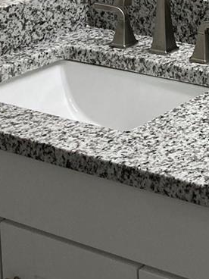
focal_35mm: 117
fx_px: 942
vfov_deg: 15.8
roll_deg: +0.3
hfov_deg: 12.1
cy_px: -105
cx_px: 310
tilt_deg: -7.7
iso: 50
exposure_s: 1/120
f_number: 1.8
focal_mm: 3.99
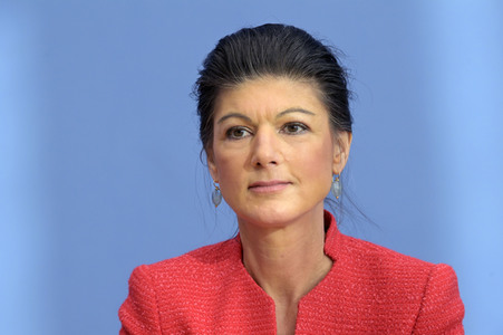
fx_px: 2792
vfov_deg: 6.9
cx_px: 252
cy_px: 168
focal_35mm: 200
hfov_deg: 10.3
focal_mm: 200
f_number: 5.6
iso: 4000
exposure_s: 1/800
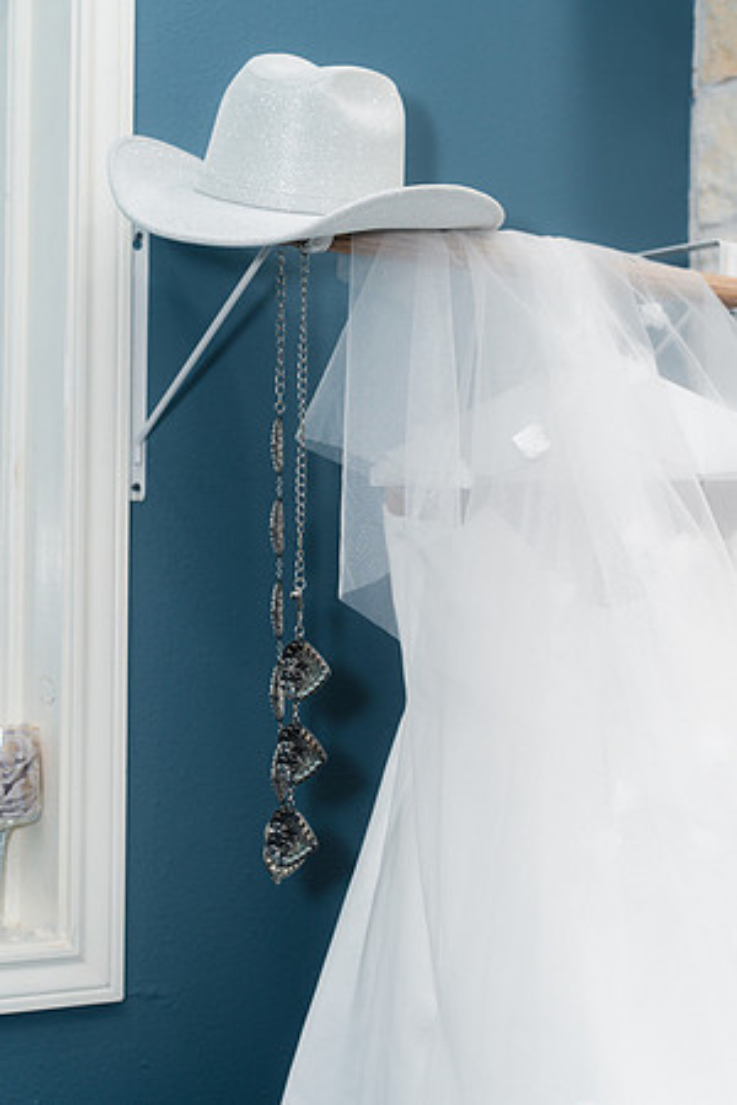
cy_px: 552
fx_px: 1965
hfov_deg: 21.2
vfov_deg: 31.4
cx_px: 368
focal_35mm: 64
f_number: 4
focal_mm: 64
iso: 640
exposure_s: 1/250
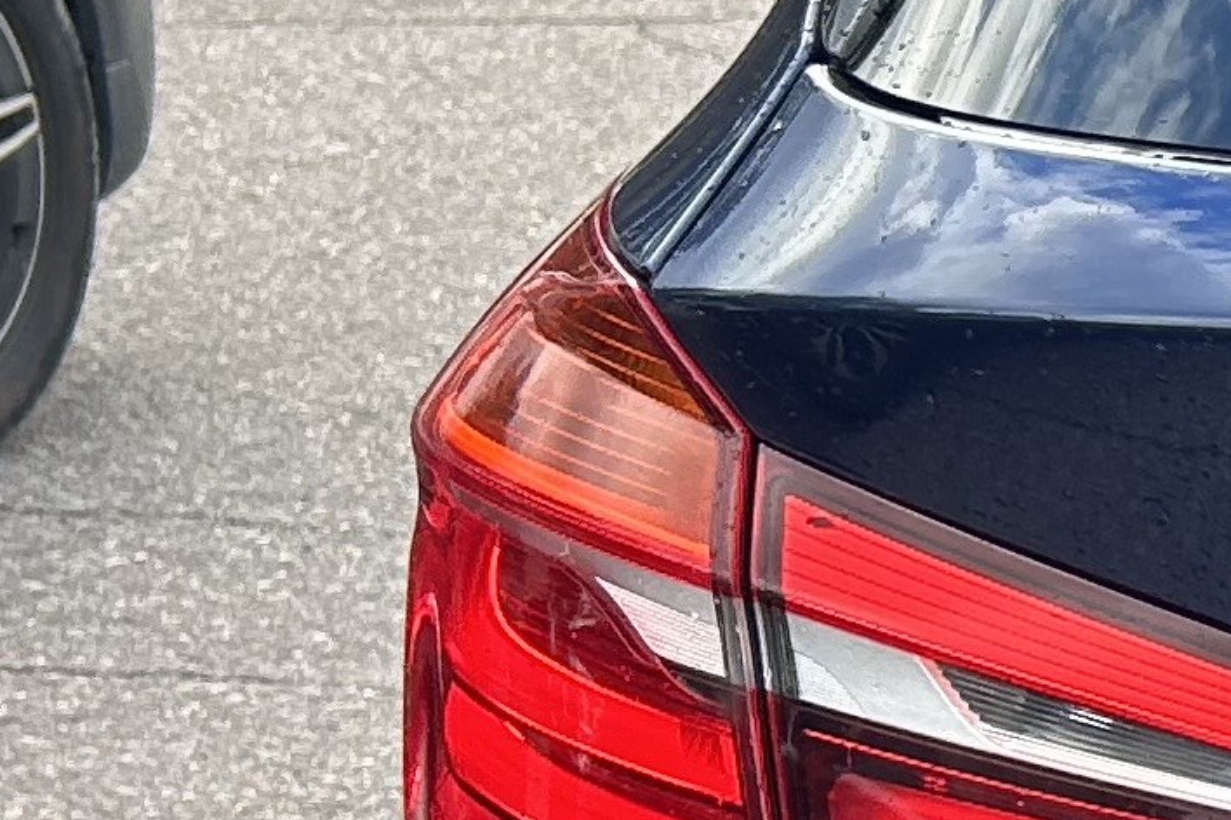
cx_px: 3197
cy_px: 964
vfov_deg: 8.8
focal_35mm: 154
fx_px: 5266
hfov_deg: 10.8
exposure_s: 1/497
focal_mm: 5.7
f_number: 1.5
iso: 50
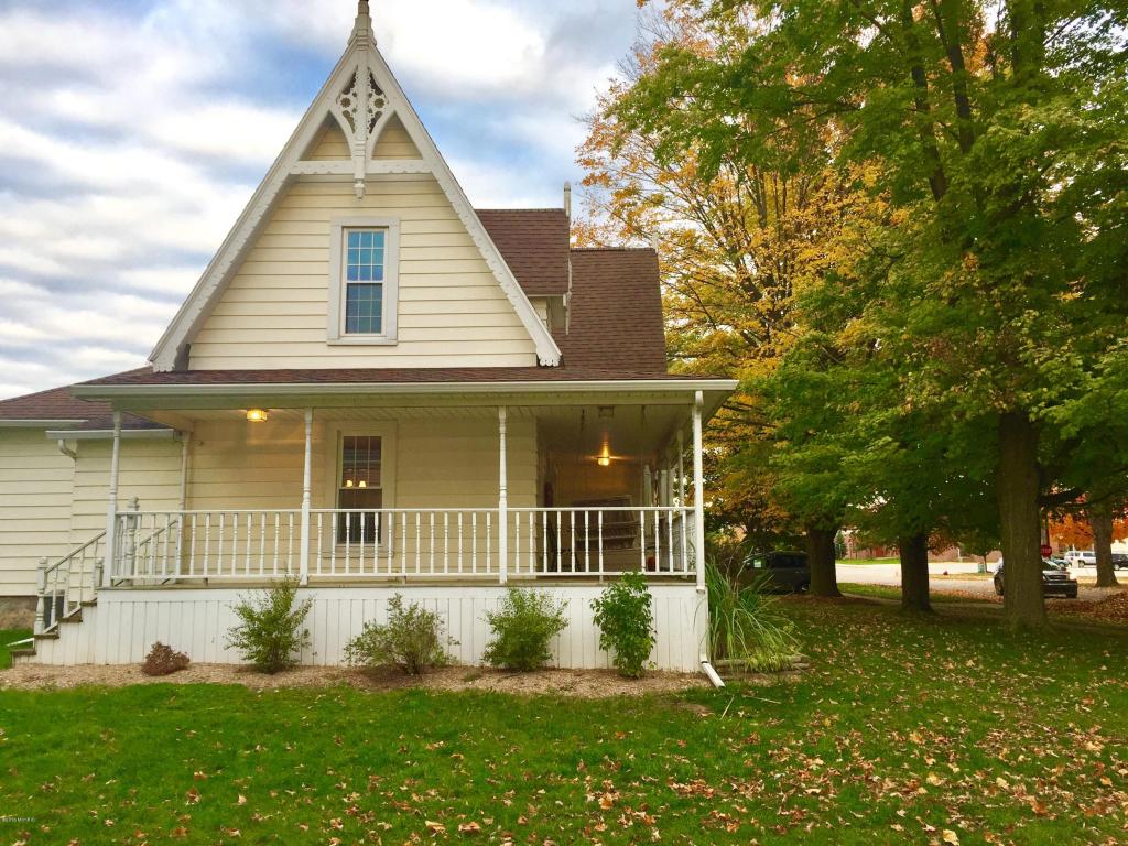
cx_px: 564
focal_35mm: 29
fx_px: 945
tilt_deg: +8.5
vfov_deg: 48.2
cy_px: 423
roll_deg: -0.1
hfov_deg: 61.7
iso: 40
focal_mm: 4.15
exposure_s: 1/120
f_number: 2.2
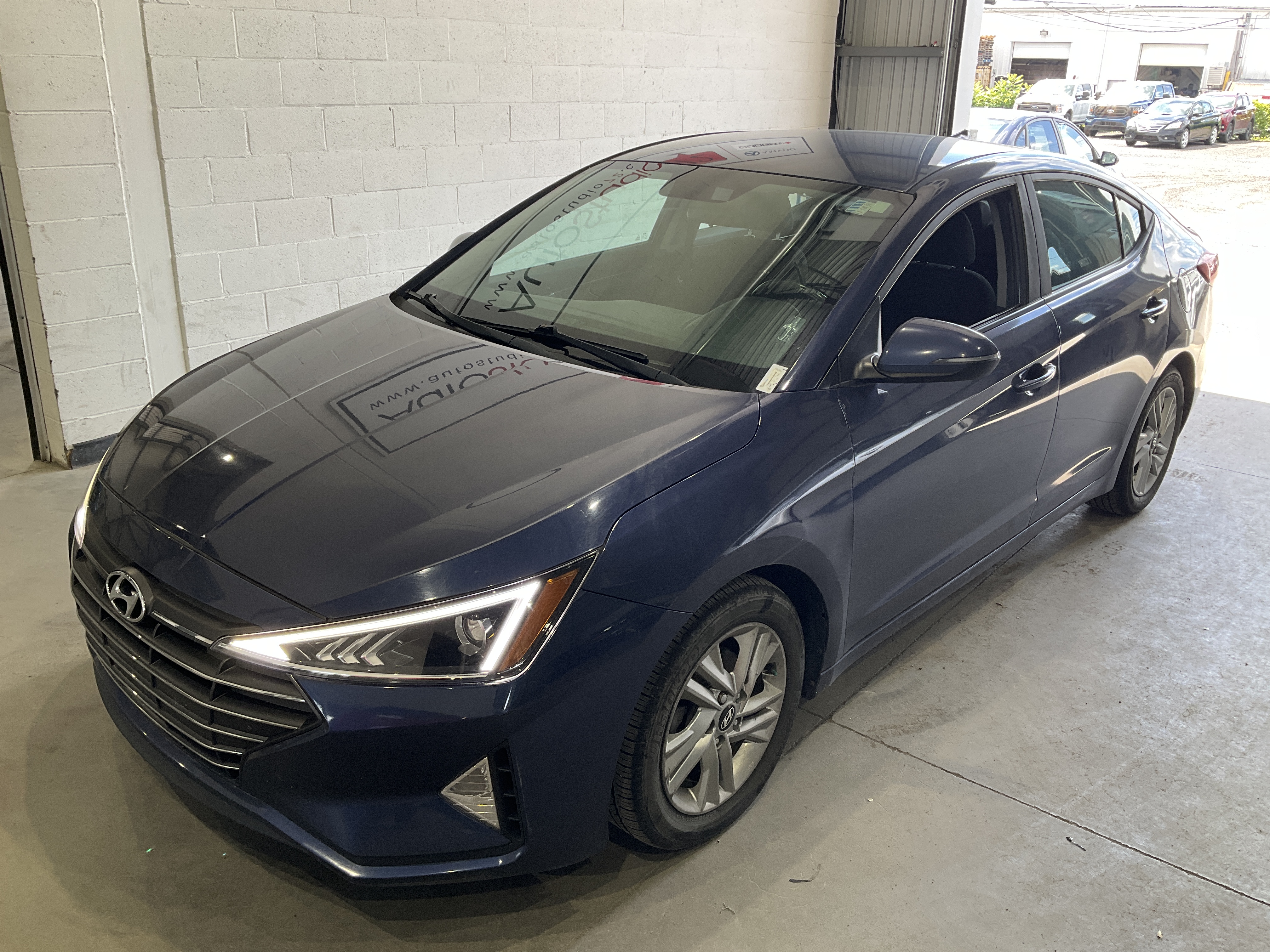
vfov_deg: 48.2
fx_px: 1064
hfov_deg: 61.7
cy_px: 476
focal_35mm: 29
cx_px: 635
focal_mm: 3
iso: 32
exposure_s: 1/122
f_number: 1.8
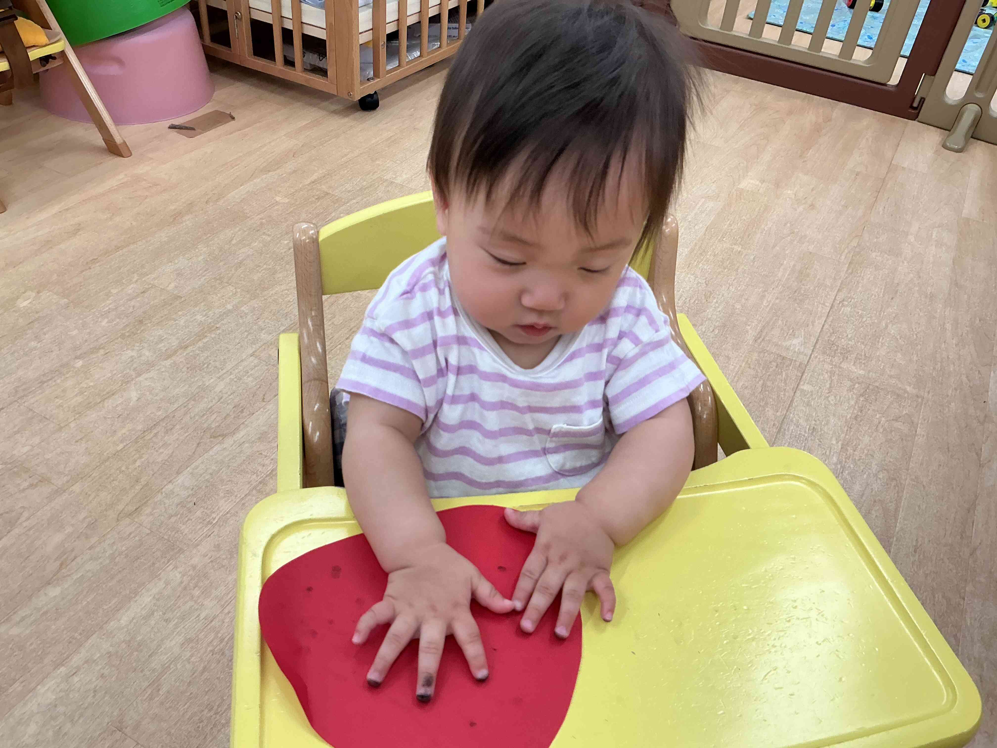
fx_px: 835
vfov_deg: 48.2
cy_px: 374
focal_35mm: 29
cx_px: 498
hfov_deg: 61.7
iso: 50
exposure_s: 1/120
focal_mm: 3
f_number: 1.8
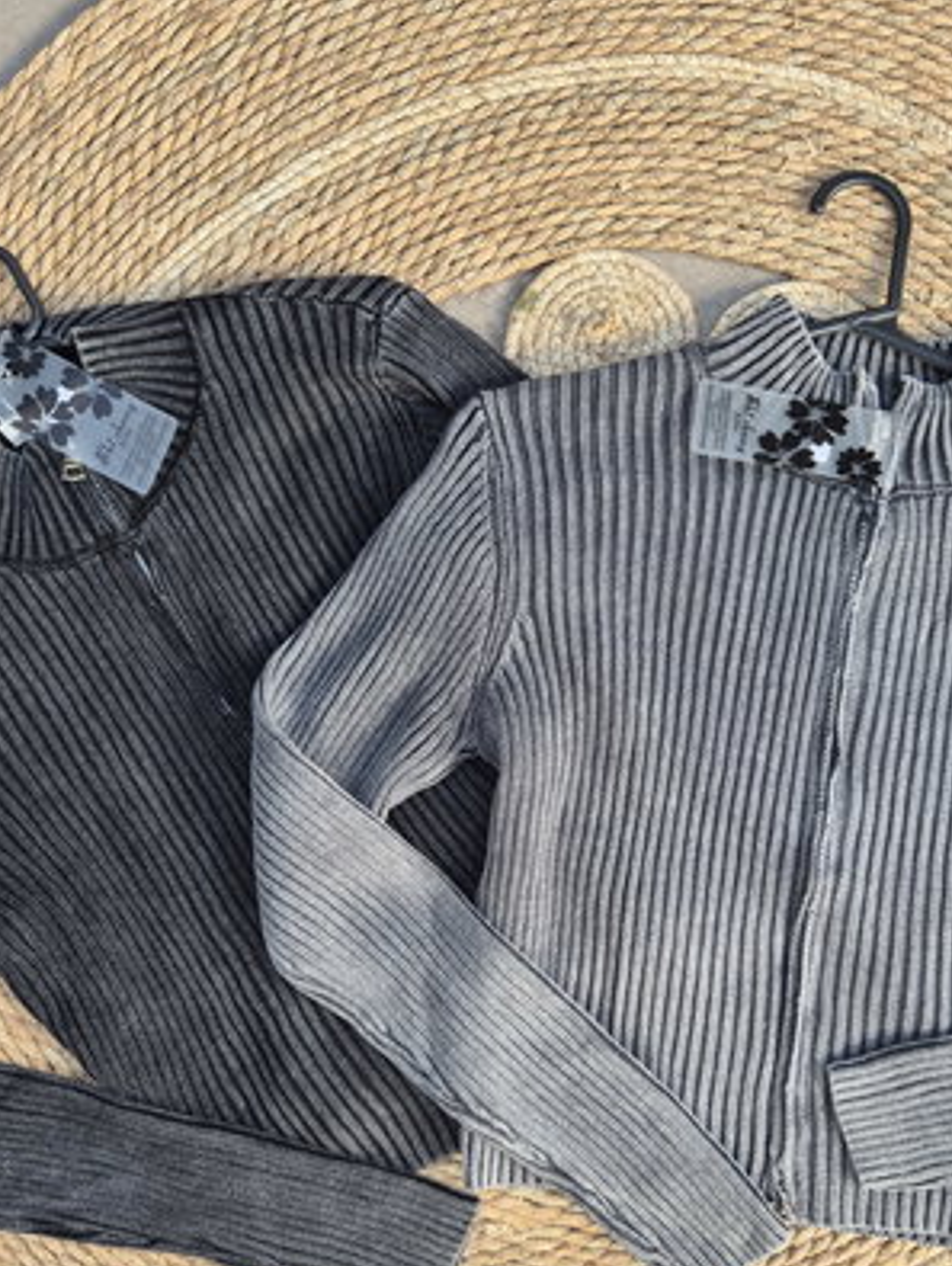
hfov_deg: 45.4
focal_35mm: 31
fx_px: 1135
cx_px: 532
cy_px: 774
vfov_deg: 57.7
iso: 50
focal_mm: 5.4
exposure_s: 1/180
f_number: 1.8
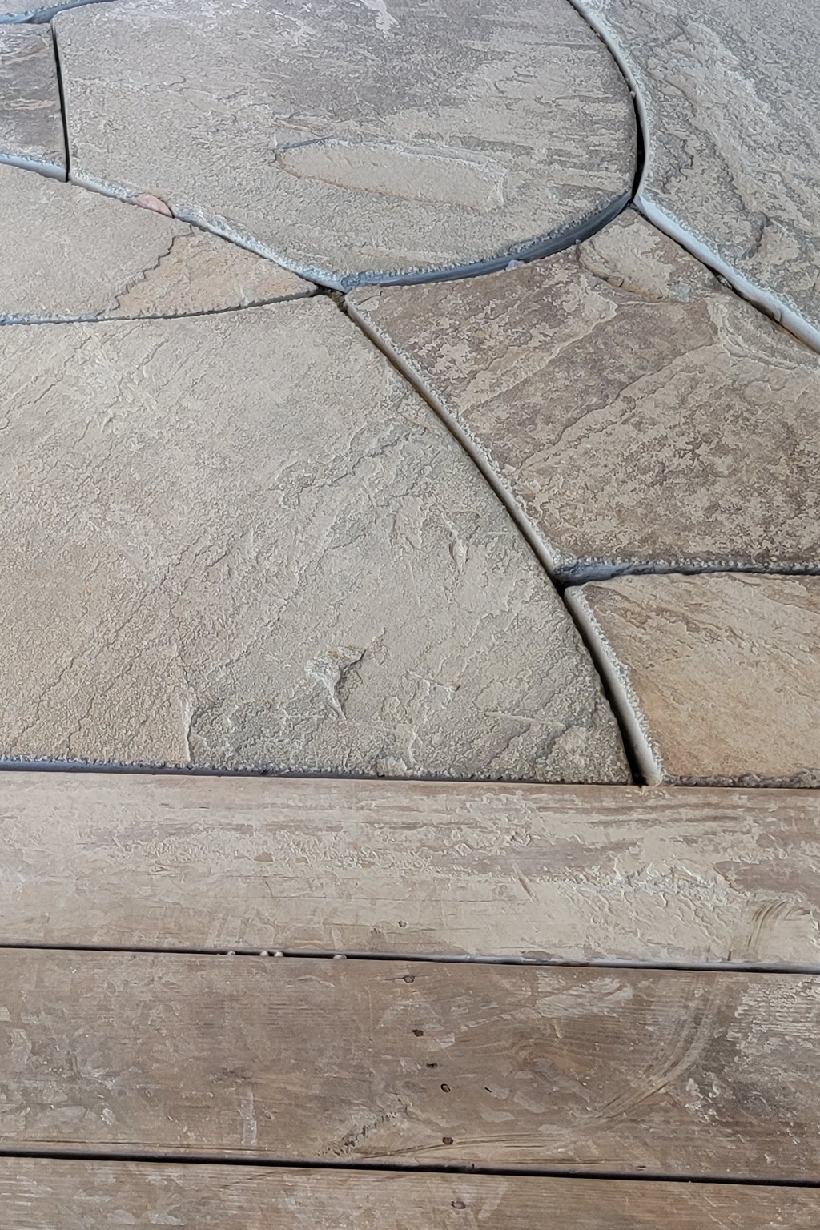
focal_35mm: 65
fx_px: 2221
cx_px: -238
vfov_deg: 30.8
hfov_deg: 19.4
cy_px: 432
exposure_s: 1/120
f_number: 1.8
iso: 64
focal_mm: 6.7
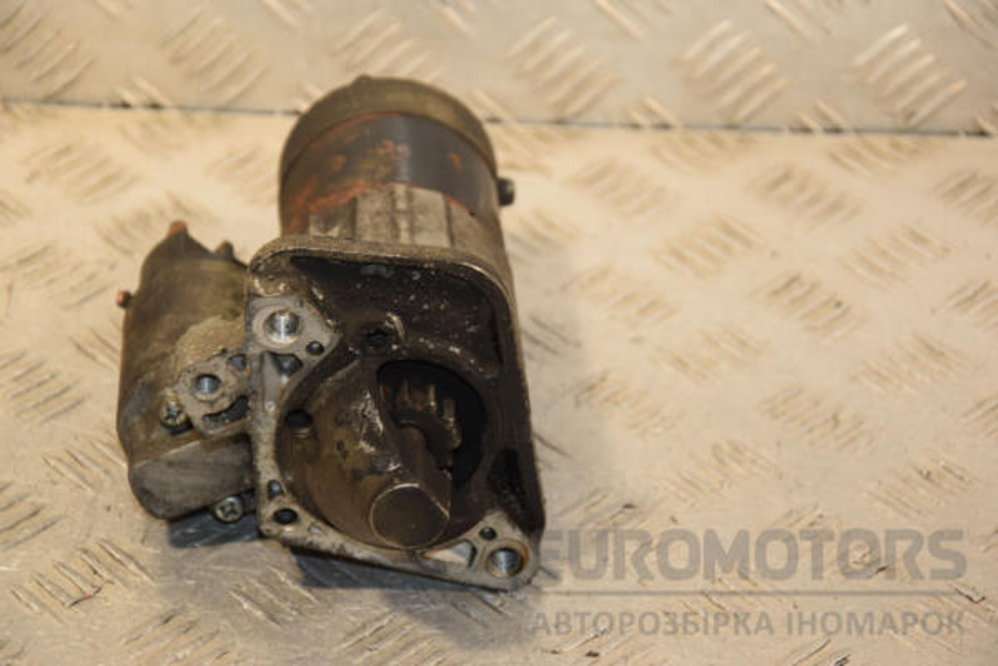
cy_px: 333
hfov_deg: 17.1
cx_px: 499
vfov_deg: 11.4
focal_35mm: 120
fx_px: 3326
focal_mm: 80
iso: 800
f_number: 5.3
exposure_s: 1/125
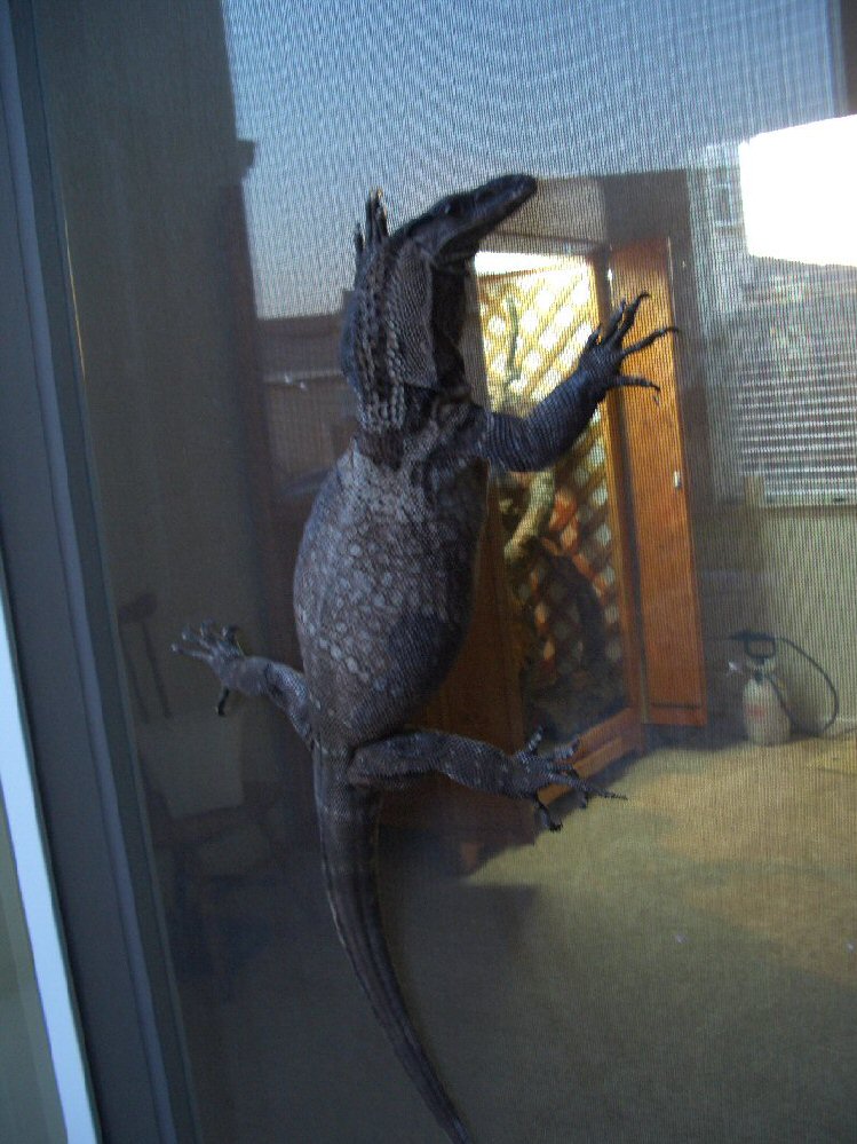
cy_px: 572
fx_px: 1156
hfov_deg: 40.7
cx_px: 428
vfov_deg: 52.6
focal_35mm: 35
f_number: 2.6
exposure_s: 1/8
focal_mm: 5.8
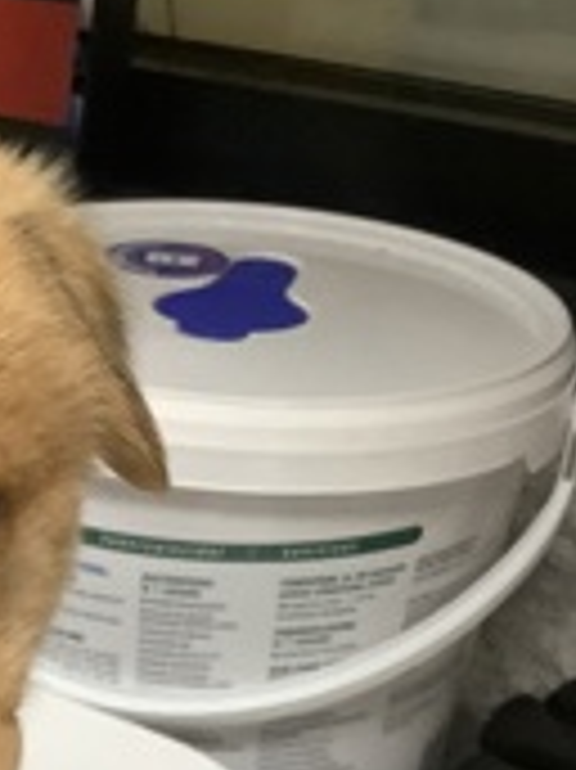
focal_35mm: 76
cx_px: -74
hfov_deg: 18.5
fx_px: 1688
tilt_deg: -31.9
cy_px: 802
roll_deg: -1.7
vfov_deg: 24.3
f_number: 2.4
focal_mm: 3.3
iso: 250
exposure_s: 1/60
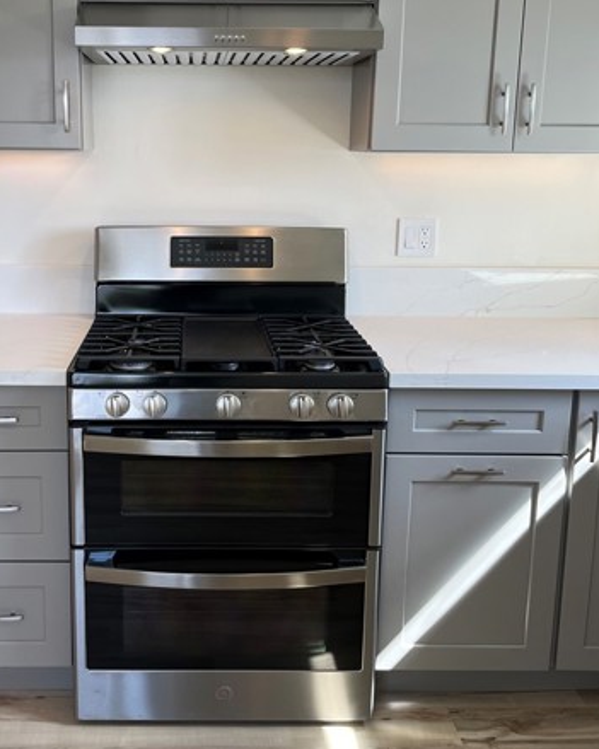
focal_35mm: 37
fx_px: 820
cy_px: 297
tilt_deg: -10.0
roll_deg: -0.7
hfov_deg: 39.7
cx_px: 201
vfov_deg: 48.8
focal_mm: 5.1
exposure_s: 1/120
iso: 50
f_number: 1.6
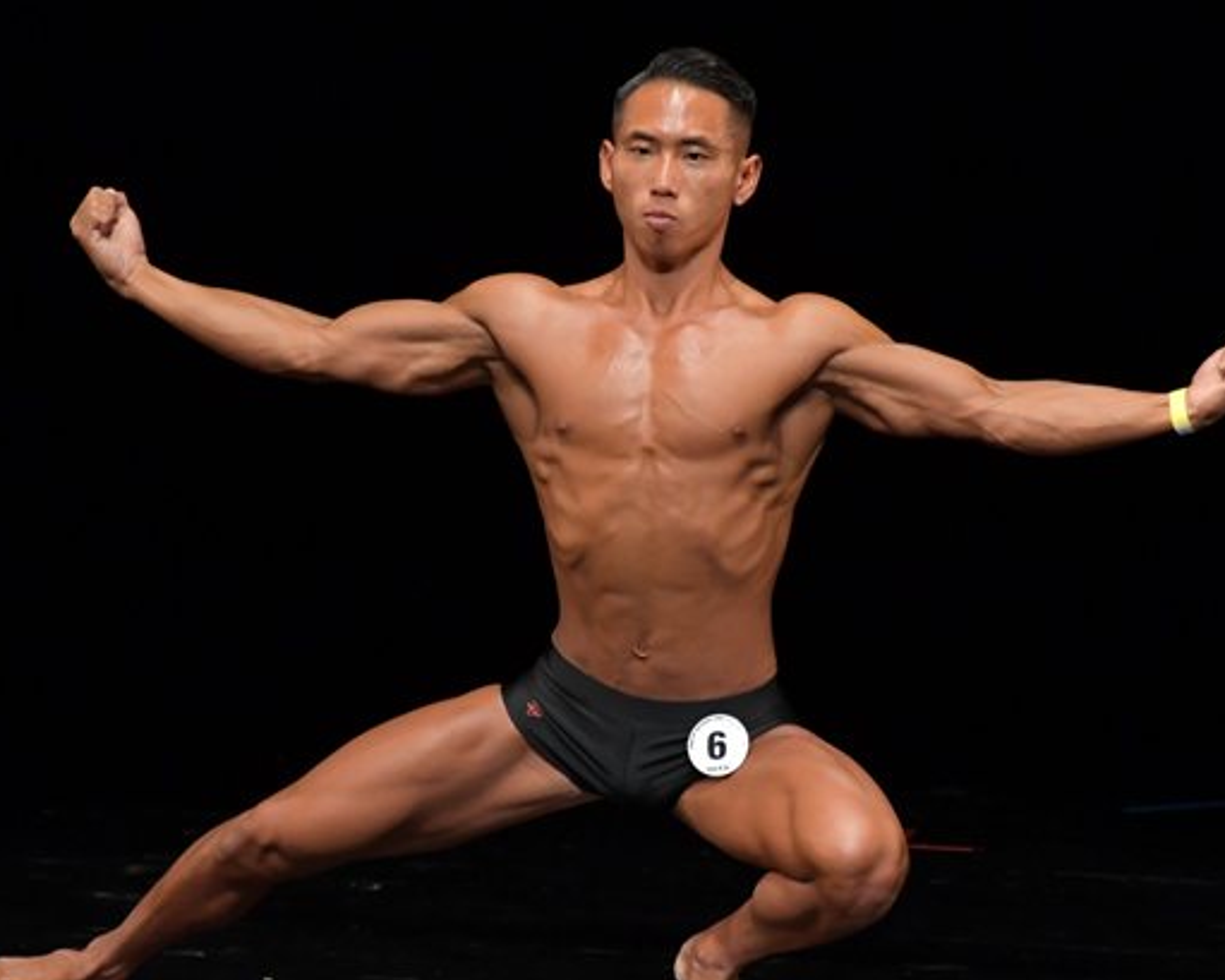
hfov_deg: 3.0
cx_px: 708
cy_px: 565
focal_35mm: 640
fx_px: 23208
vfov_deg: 2.4
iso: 3200
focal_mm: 300
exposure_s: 1/400
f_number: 5.6
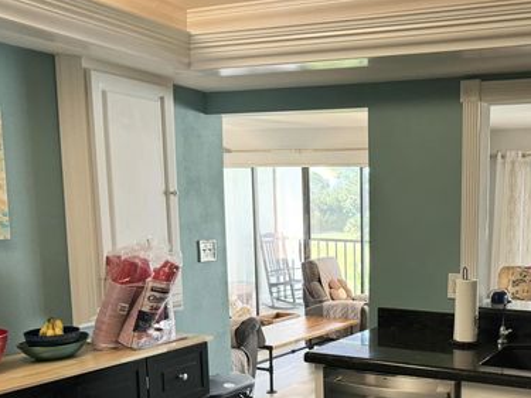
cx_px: 447
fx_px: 629
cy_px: 307
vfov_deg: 34.2
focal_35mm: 41
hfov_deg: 43.0
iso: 320
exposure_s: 1/60
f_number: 1.78
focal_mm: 6.76
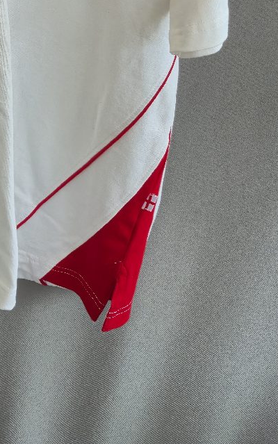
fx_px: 739
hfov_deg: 19.8
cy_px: -92
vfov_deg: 28.9
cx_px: -74
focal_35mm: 61
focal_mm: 5.4
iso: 40
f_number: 1.8
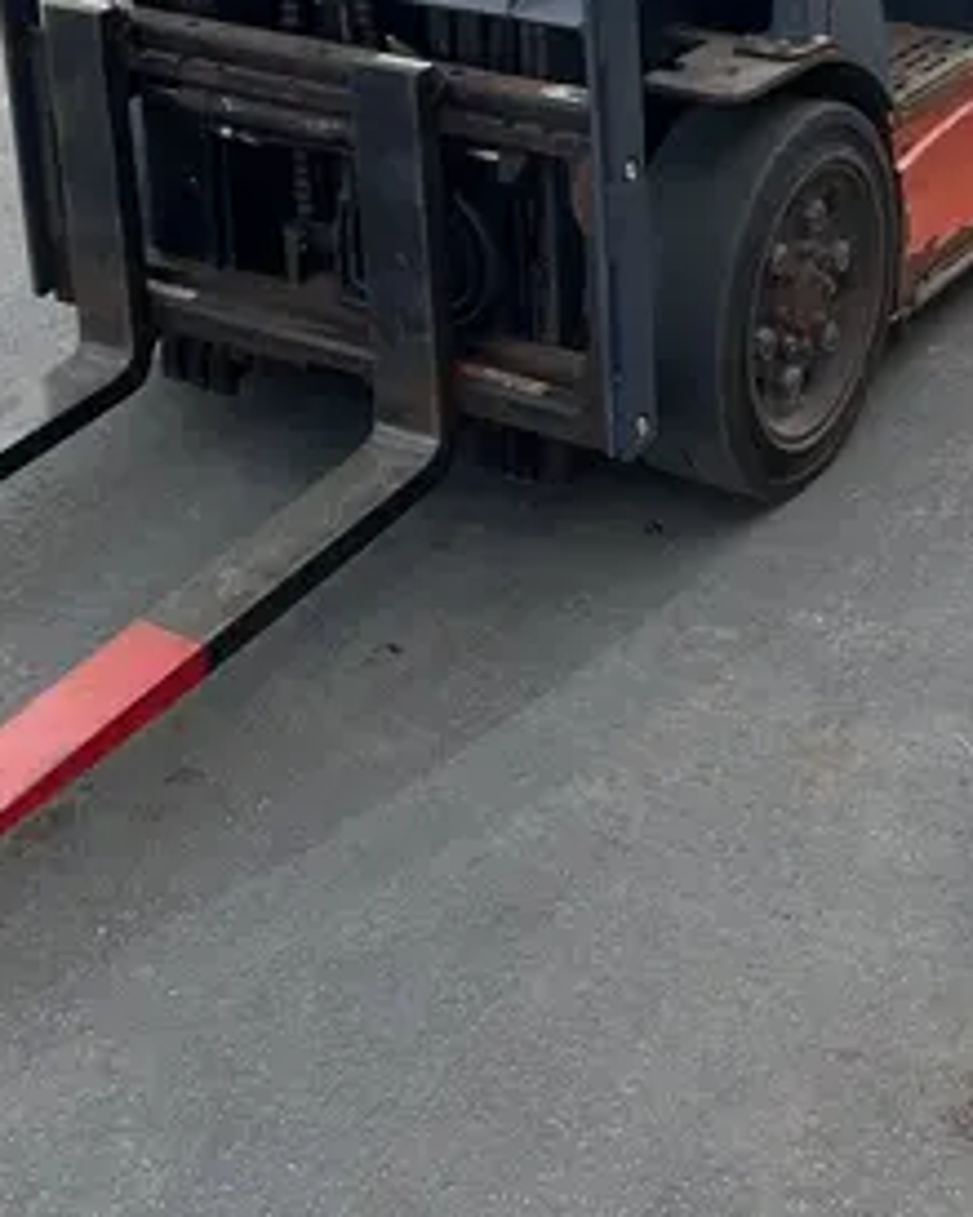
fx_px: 2449
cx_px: 462
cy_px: -91
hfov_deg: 22.5
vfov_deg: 26.0
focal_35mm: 68
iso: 50
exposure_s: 1/483
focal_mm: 5.1
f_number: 1.6
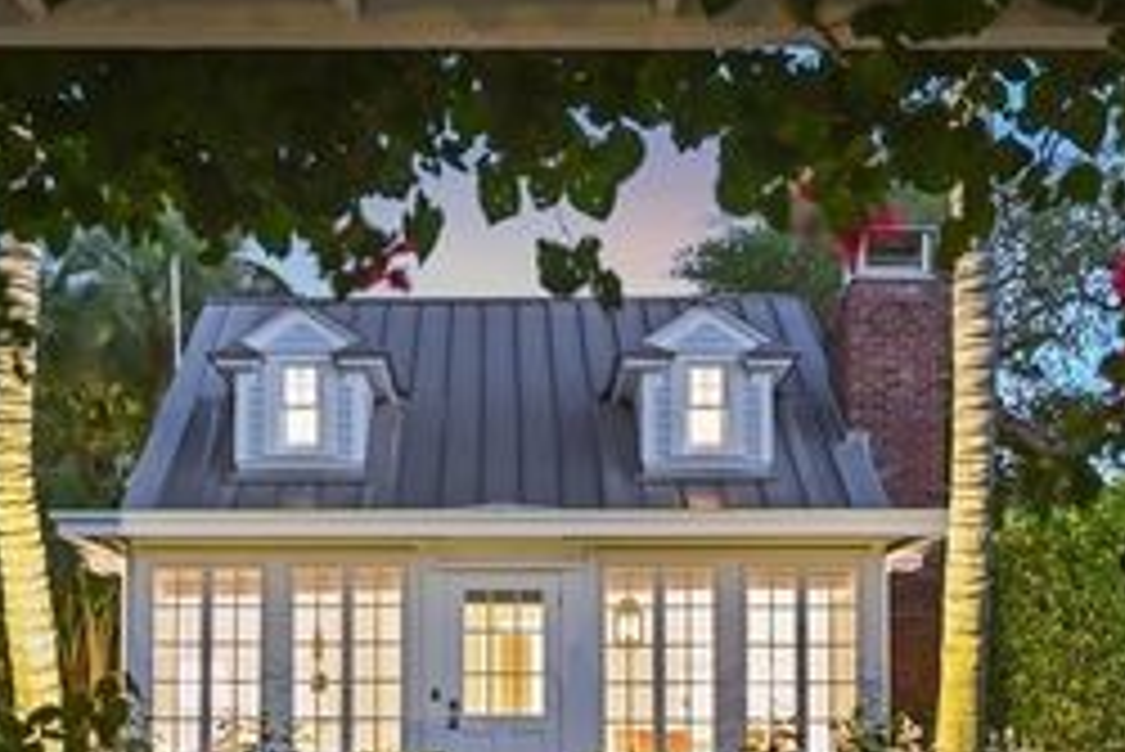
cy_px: 664
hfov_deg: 35.5
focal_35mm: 56
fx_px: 1751
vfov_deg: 23.6
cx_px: 464
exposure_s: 3
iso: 400
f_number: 9
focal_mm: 28
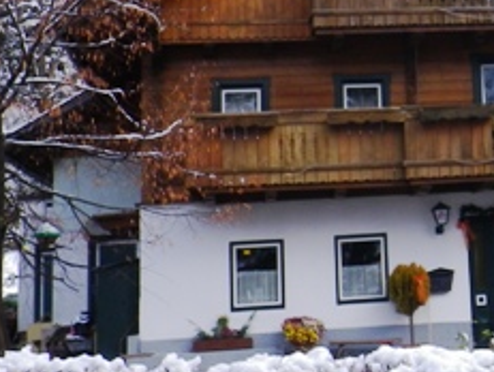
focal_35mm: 94
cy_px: 6
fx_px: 1344
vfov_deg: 15.5
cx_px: 543
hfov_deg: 19.9
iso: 80
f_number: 4.6
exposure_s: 1/125
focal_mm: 6.1
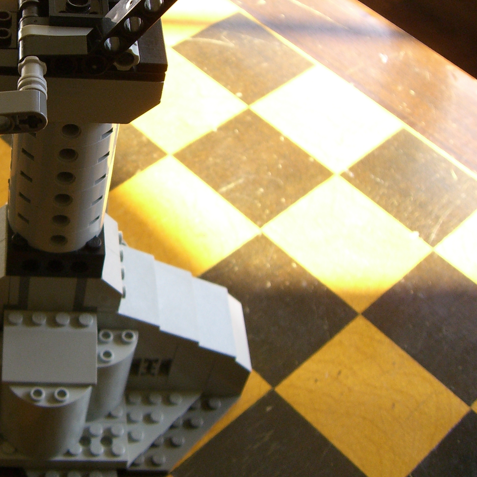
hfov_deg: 26.4
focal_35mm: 63
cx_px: 52
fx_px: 982
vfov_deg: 27.2
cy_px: 178
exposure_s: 1/160
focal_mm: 6.2
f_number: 2.7
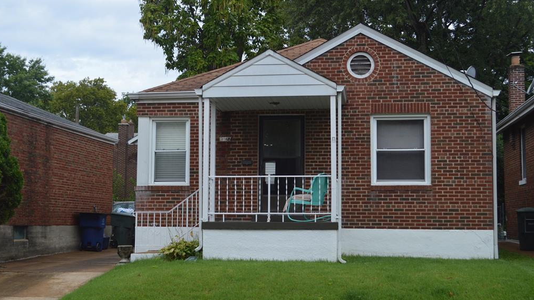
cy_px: 153
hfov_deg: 37.5
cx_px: 265
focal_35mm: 56
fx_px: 786
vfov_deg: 21.6
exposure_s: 1/160
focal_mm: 35
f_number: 6.3
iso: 100
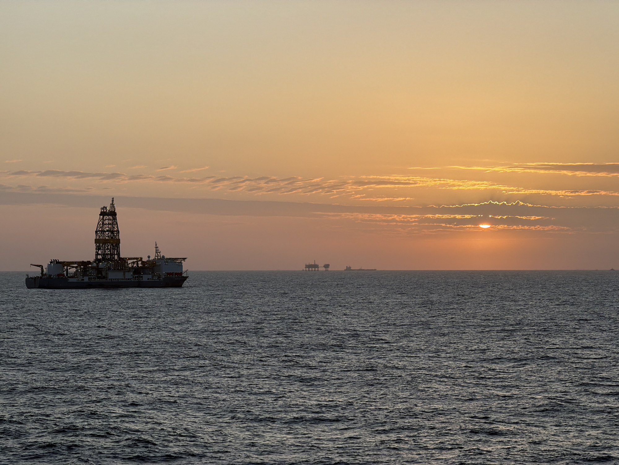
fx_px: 1788
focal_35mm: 100
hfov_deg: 19.6
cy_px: 232
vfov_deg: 14.8
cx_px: 310
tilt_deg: +1.1
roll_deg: +0.6
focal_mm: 16.89
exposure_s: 1/638
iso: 50
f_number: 2.8
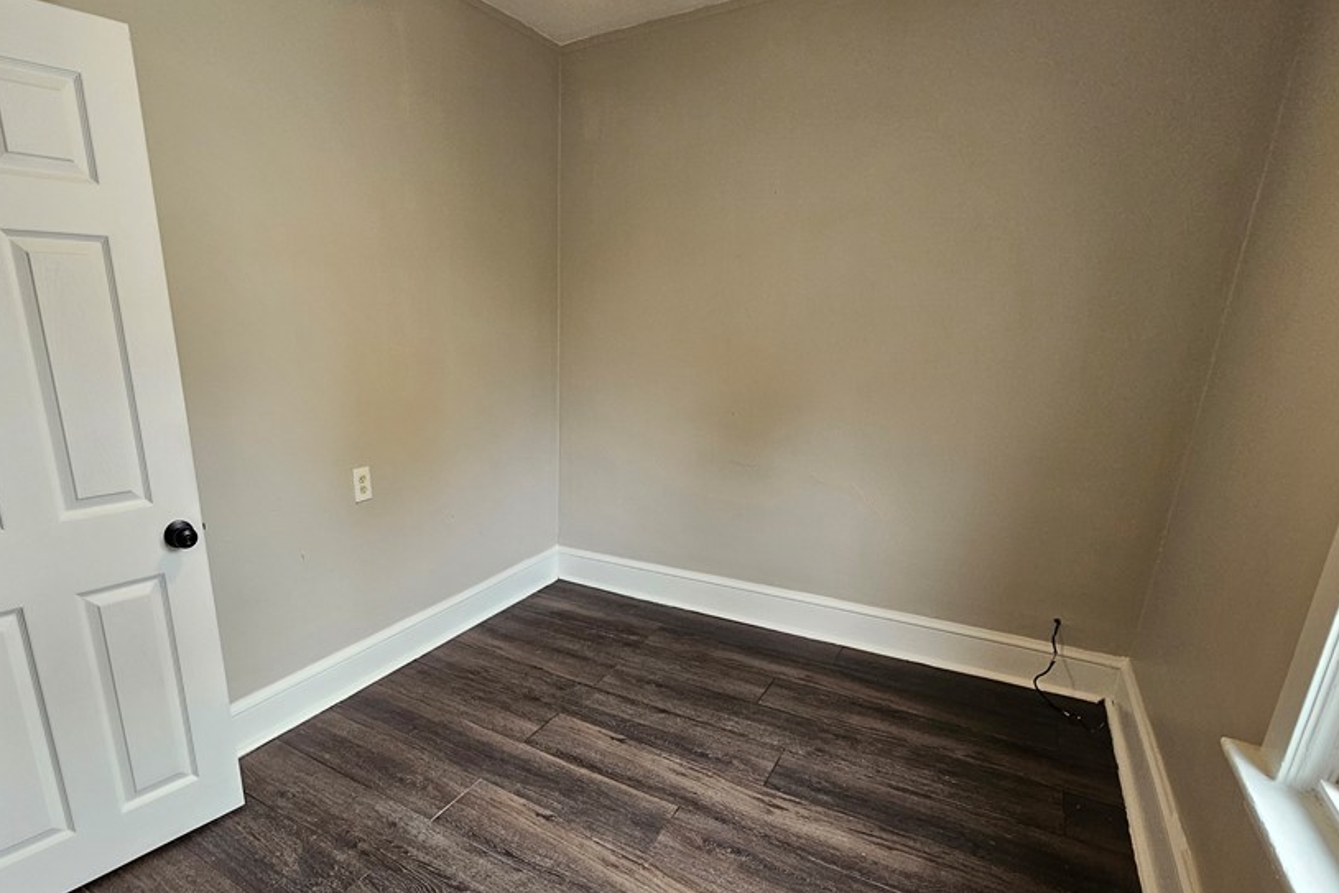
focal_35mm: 17
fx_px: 632
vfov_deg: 69.9
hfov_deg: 92.0
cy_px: 523
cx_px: 535
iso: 200
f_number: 2.2
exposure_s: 1/60
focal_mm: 2.2
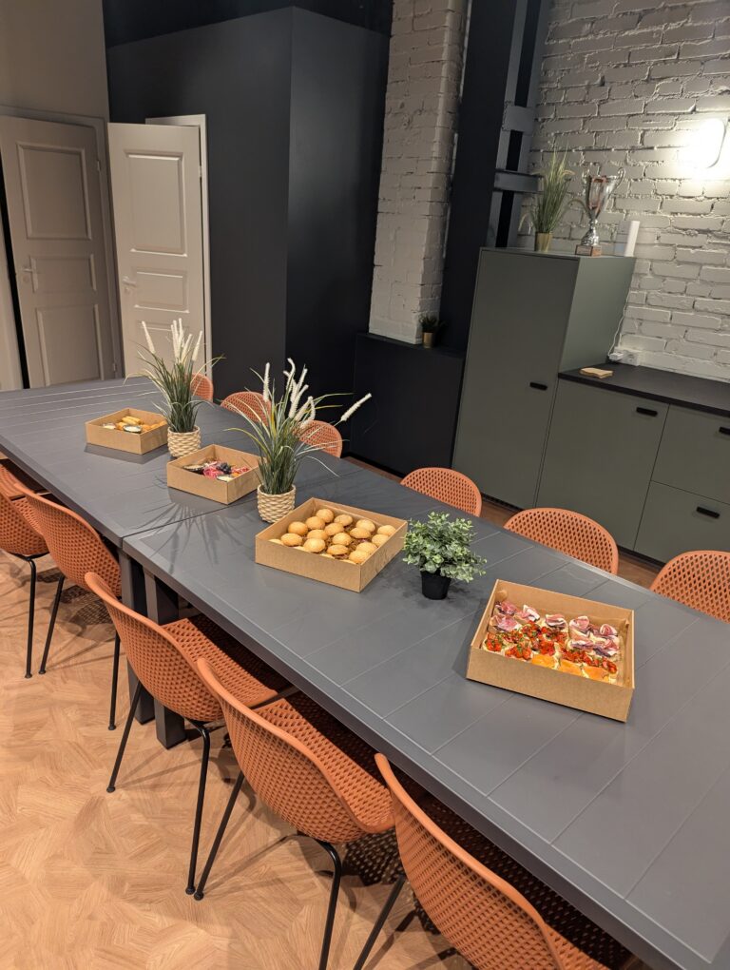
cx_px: 365
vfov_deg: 71.5
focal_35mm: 24
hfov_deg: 56.9
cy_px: 485
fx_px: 673
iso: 428
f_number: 1.85
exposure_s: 1/100
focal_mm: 6.81
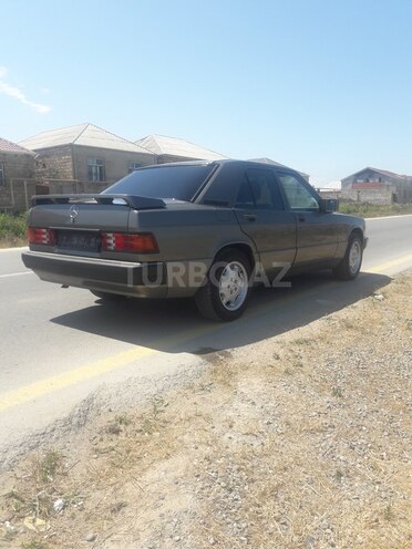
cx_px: 206
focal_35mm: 28
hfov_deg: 49.7
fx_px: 444
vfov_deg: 63.4
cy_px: 274
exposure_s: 1/1255
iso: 40
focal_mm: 3.7
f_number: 1.9
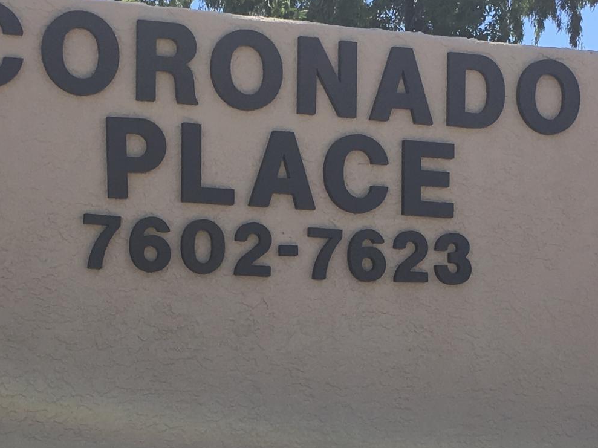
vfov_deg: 16.6
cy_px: 367
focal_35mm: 88
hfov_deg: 22.2
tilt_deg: +2.7
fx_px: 1520
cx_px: 258
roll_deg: -0.2
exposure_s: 1/1012
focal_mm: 4.15
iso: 25
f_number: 2.2
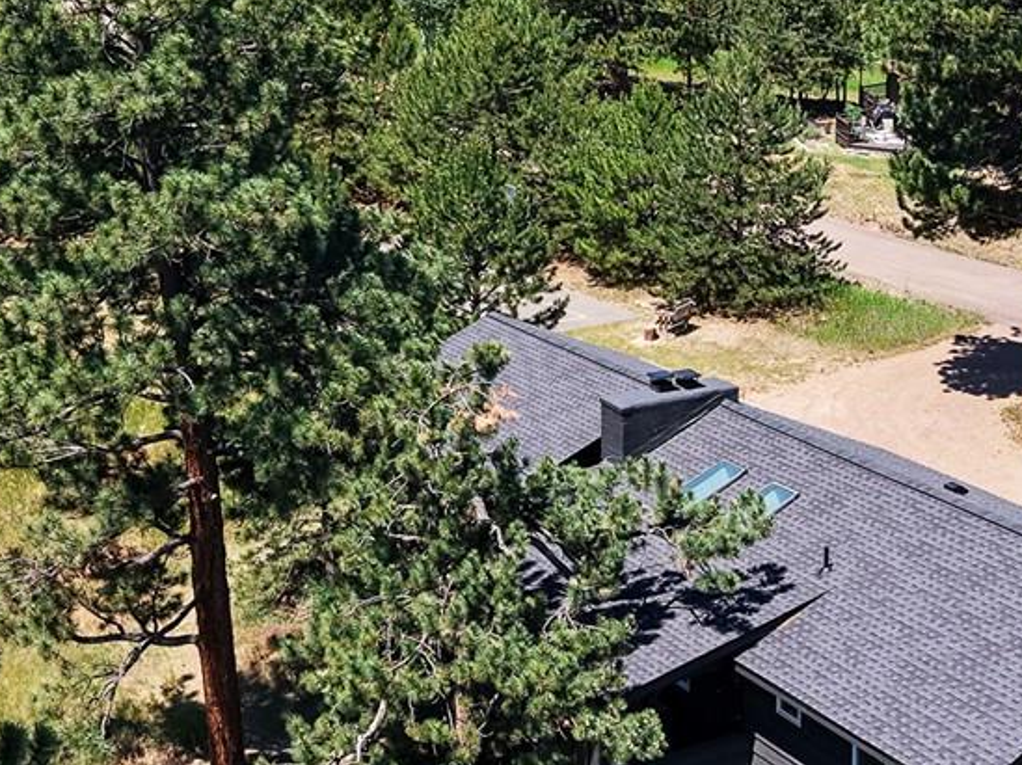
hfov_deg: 27.6
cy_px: 186
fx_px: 2065
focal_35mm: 70
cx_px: 687
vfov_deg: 20.8
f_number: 1.8
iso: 220
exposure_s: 1/4000
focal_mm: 8.67
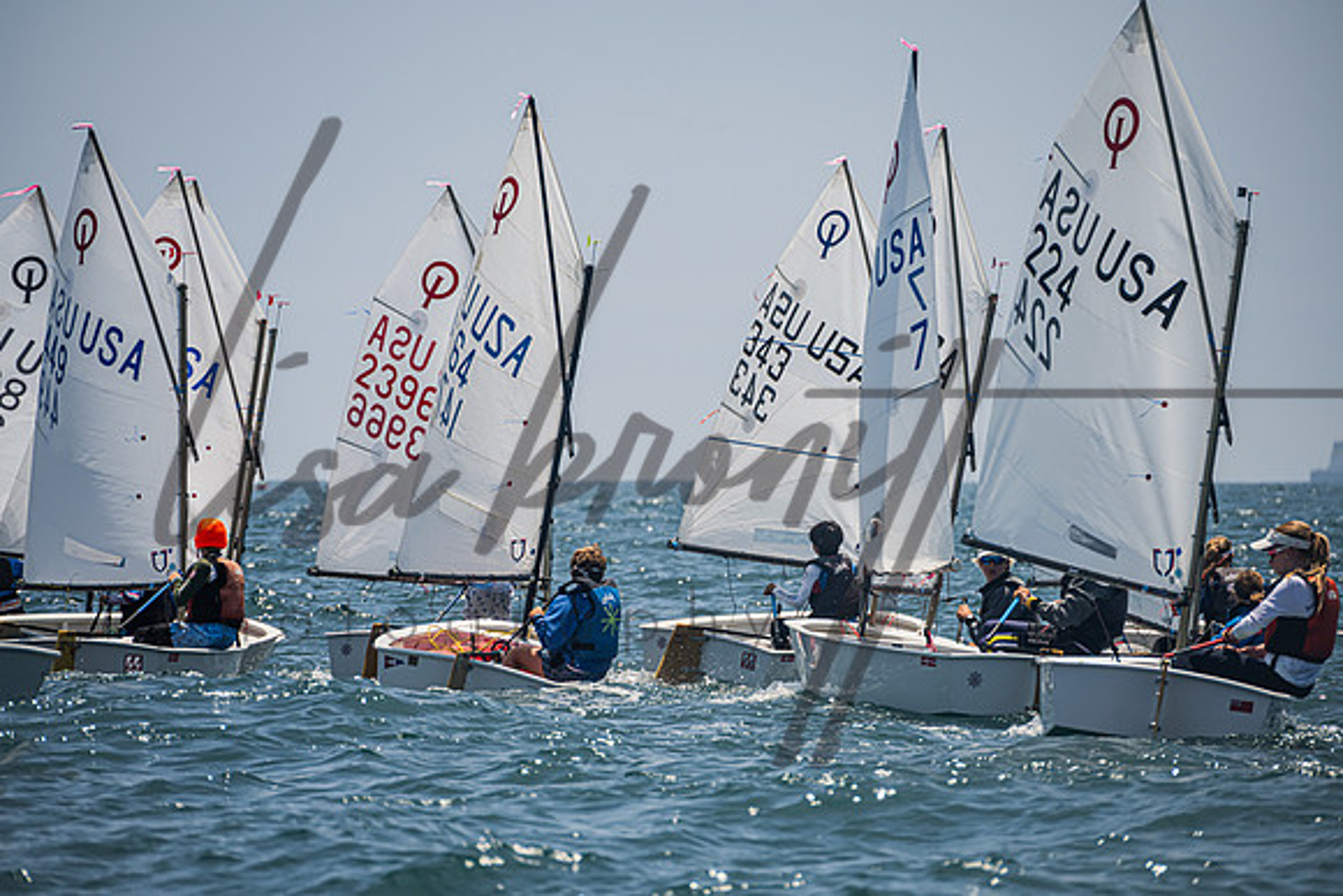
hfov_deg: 6.4
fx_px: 12059
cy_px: 448
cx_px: 668
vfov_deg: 4.3
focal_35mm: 323
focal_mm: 320
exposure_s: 1/1250
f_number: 8
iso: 250
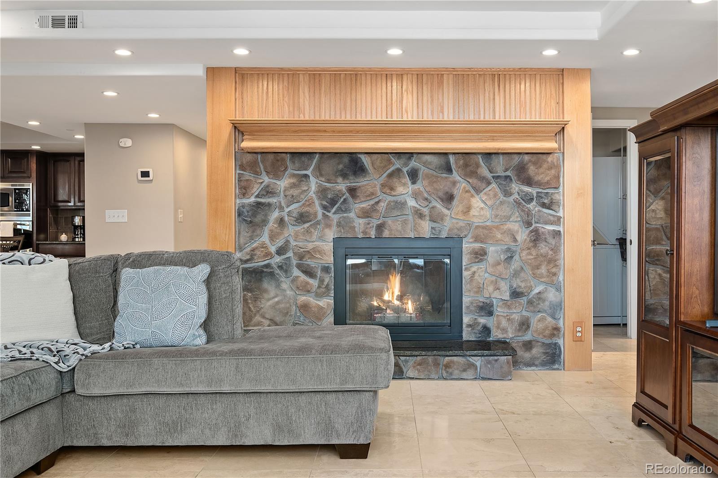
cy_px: 239
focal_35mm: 35
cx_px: 359
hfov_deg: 54.4
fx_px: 698
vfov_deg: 37.8
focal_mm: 35
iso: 640
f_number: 9
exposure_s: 1/3
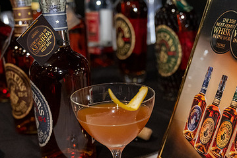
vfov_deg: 21.4
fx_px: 415
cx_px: 122
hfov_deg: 31.9
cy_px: 109
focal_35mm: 63
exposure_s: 1/60
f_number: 4
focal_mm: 39
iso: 5000
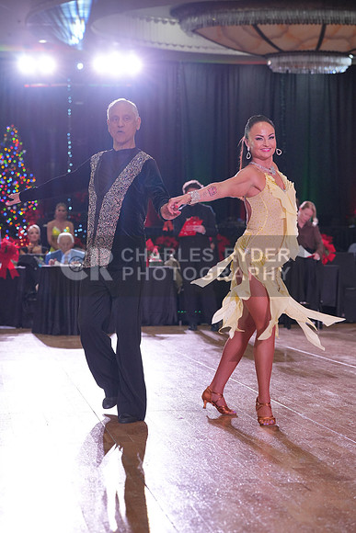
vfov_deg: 25.7
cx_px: 178
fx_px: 1171
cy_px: 266
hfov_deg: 17.3
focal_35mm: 79
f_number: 4
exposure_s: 1/500
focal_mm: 79
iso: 2000
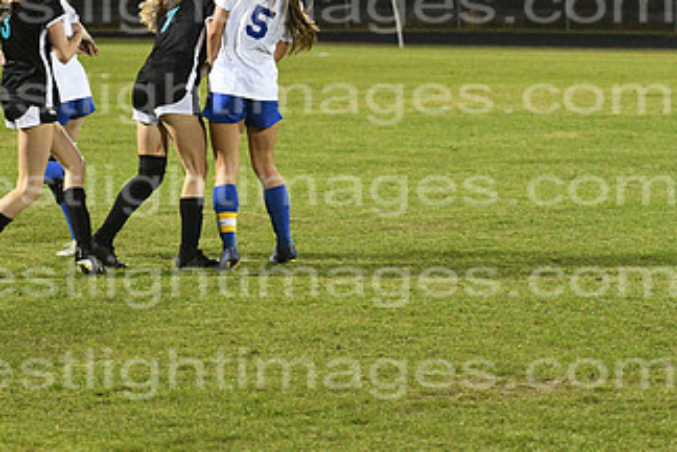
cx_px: 203
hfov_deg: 10.9
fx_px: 3535
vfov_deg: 7.3
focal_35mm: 188
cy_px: 53
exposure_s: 1/800
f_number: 2.8
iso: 5600
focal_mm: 70
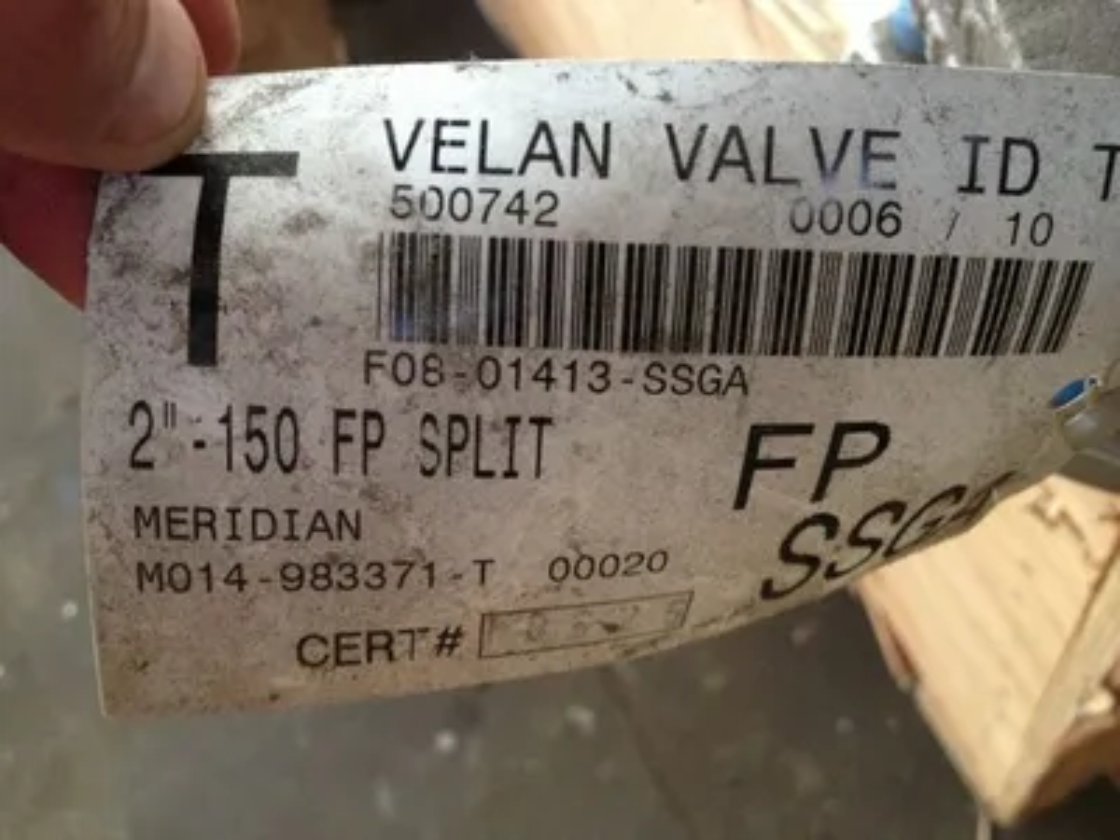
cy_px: 420
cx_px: 560
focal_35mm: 35
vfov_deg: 40.7
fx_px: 1132
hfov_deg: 52.6
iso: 200
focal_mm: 4.28
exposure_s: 1/20
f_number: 2.4
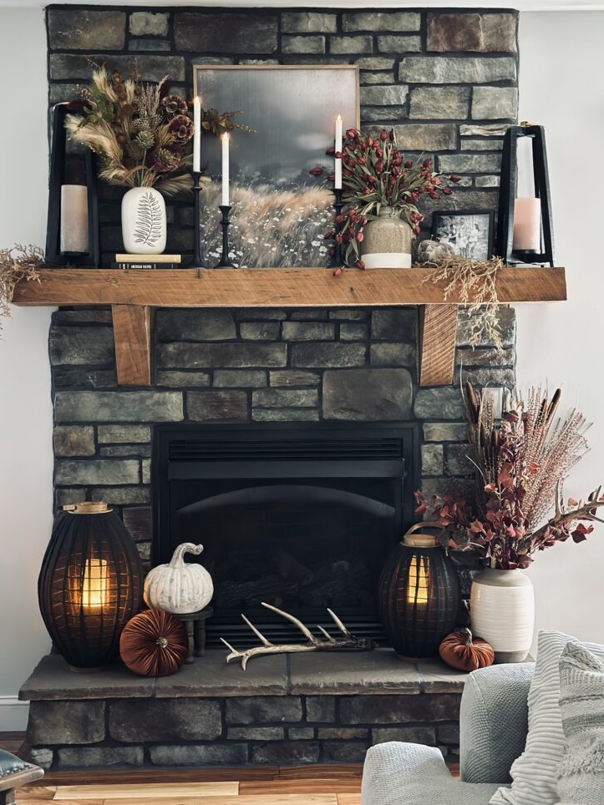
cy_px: 379
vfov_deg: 37.5
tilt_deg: -0.8
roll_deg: -0.3
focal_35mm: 51
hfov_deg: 28.6
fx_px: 1187
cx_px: 312
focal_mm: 6.86
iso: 320
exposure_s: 1/40
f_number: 1.78
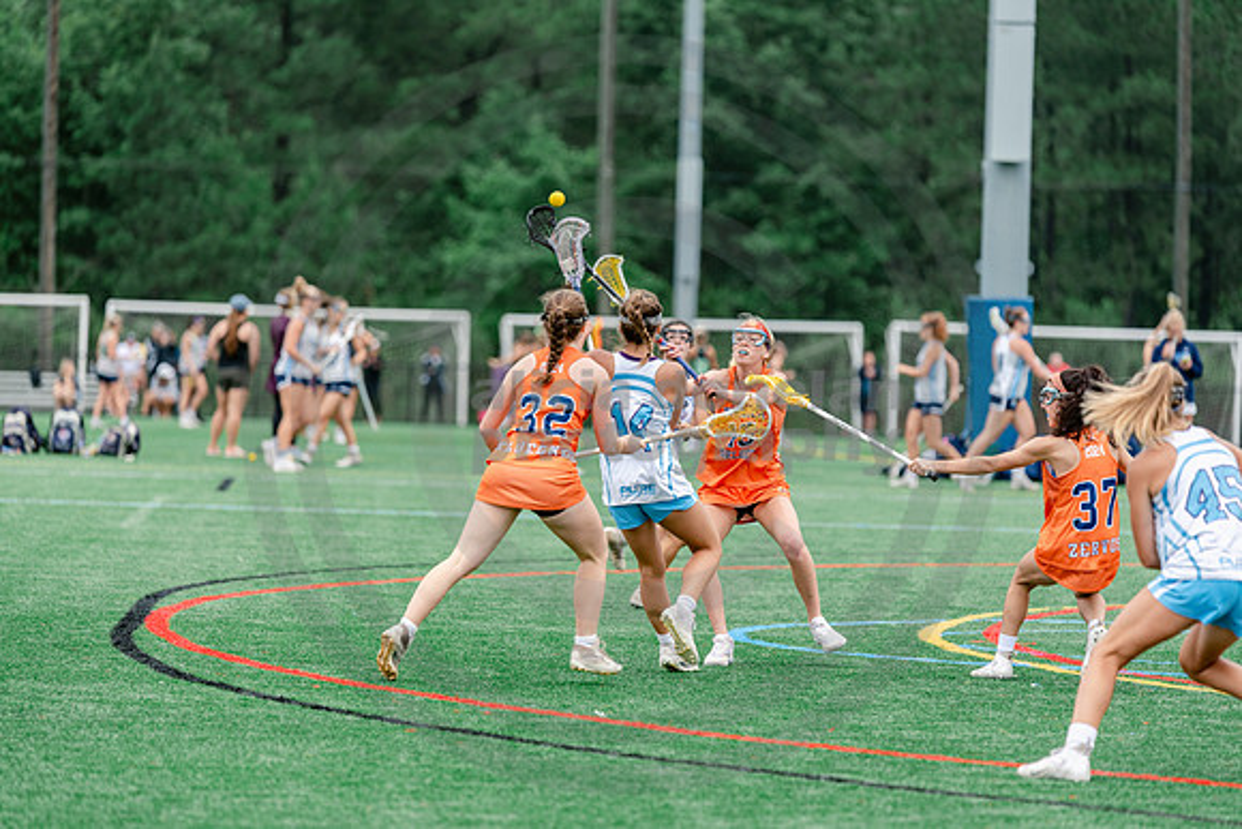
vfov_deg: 6.9
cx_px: 621
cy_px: 414
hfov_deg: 10.3
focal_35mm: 200
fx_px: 6901
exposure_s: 1/640
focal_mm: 200
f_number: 3.2
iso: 250
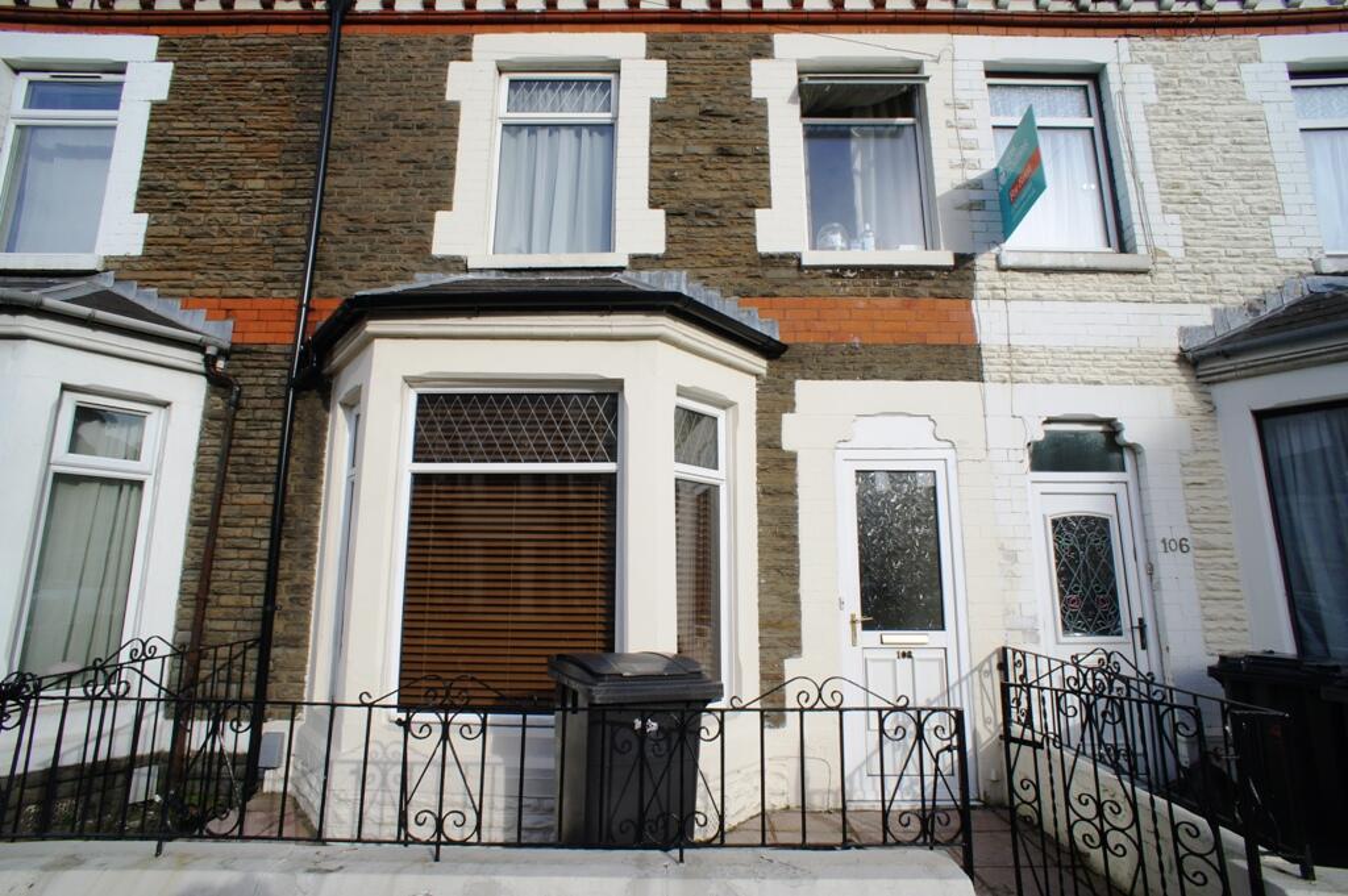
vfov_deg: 53.1
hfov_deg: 73.8
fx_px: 898
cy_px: 448
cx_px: 674
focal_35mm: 24
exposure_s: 1/160
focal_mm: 16
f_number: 11
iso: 200
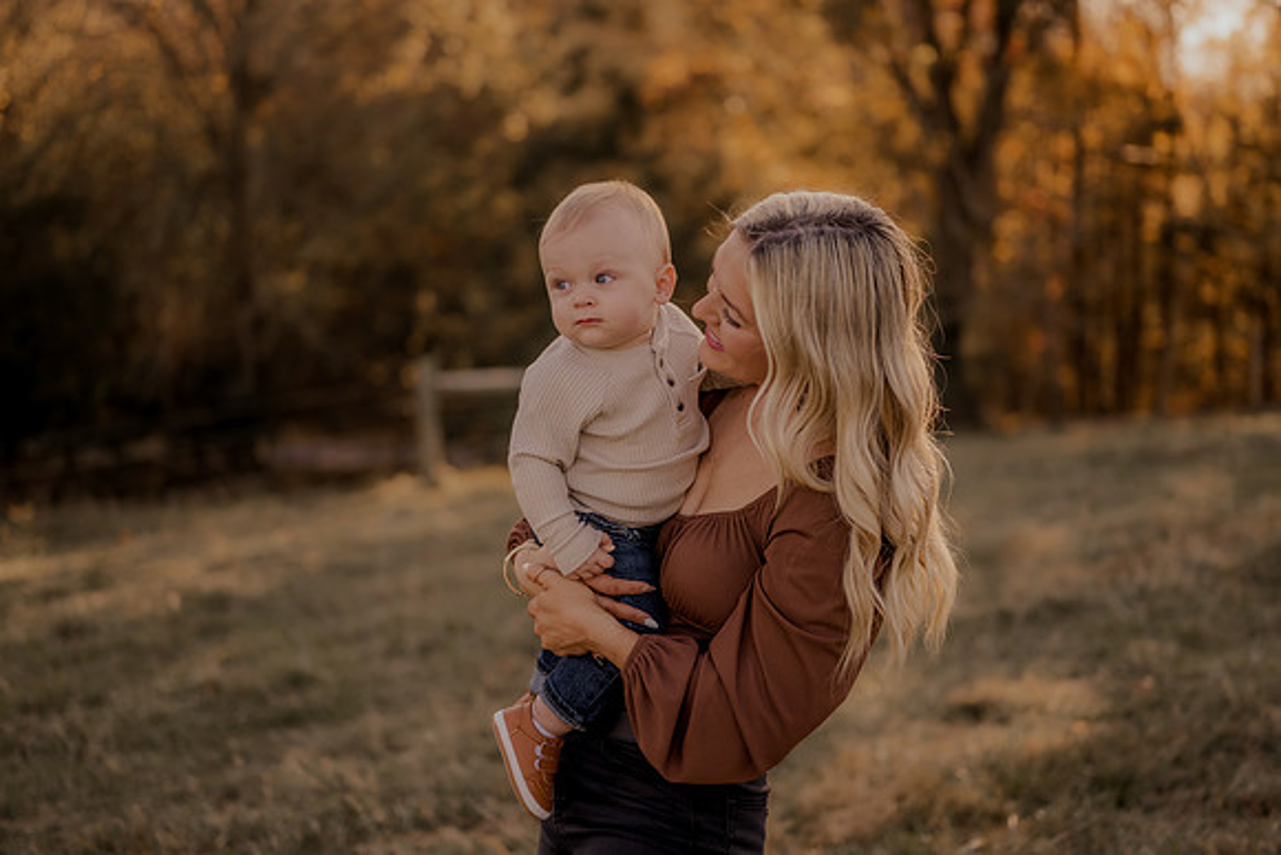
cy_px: 428
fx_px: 1779
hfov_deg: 39.6
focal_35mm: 50
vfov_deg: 27.0
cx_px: 640
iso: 250
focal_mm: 50
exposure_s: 1/1600
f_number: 1.8
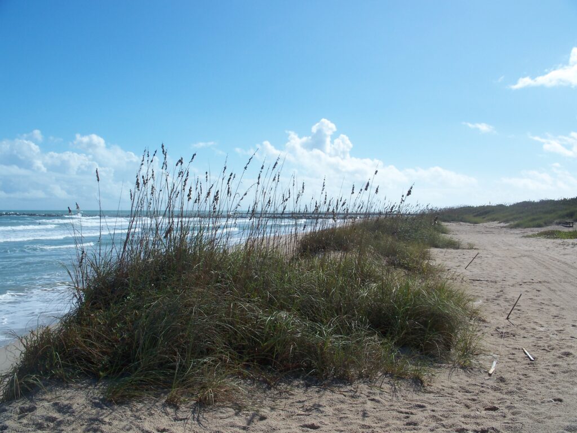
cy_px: 216
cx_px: 288
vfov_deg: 38.7
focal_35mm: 37
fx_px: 617
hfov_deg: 50.1
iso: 64
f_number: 5.6
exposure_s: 1/500
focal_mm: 7.8
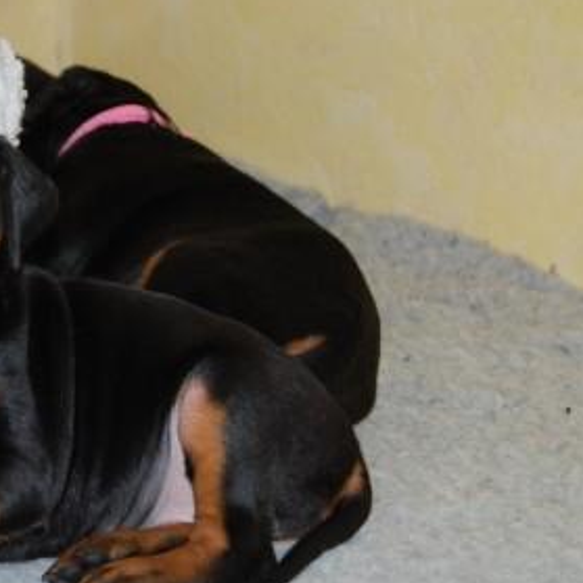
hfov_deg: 13.8
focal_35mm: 126
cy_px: 341
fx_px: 2396
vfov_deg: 13.9
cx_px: 113
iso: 200
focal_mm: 55
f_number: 5.6
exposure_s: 1/60
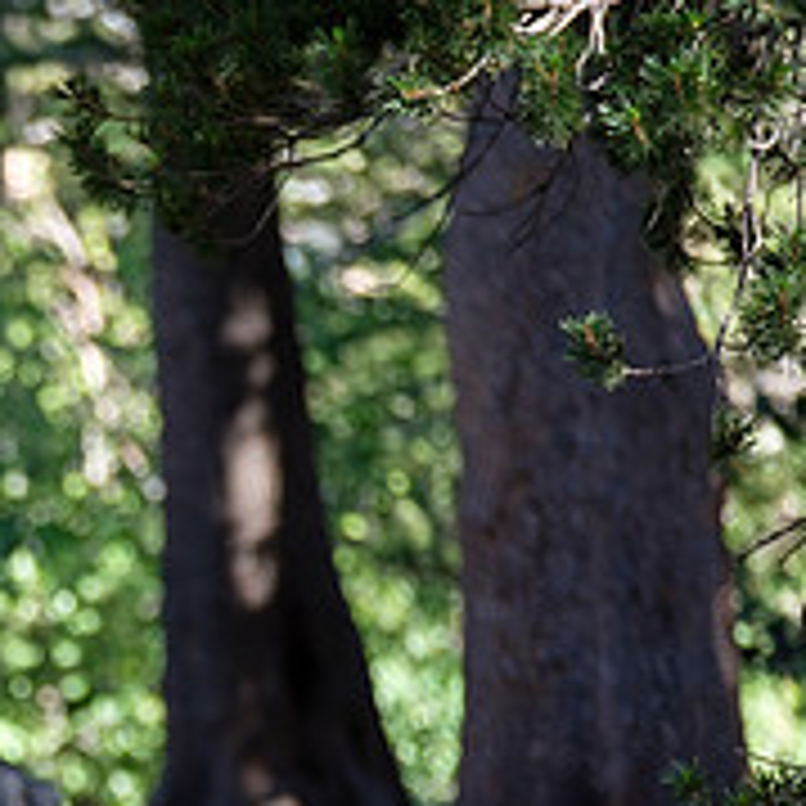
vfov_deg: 3.1
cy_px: 727
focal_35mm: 557
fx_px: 14673
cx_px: -252
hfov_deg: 3.1
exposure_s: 1/220
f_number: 2.8
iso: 200
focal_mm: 134.4
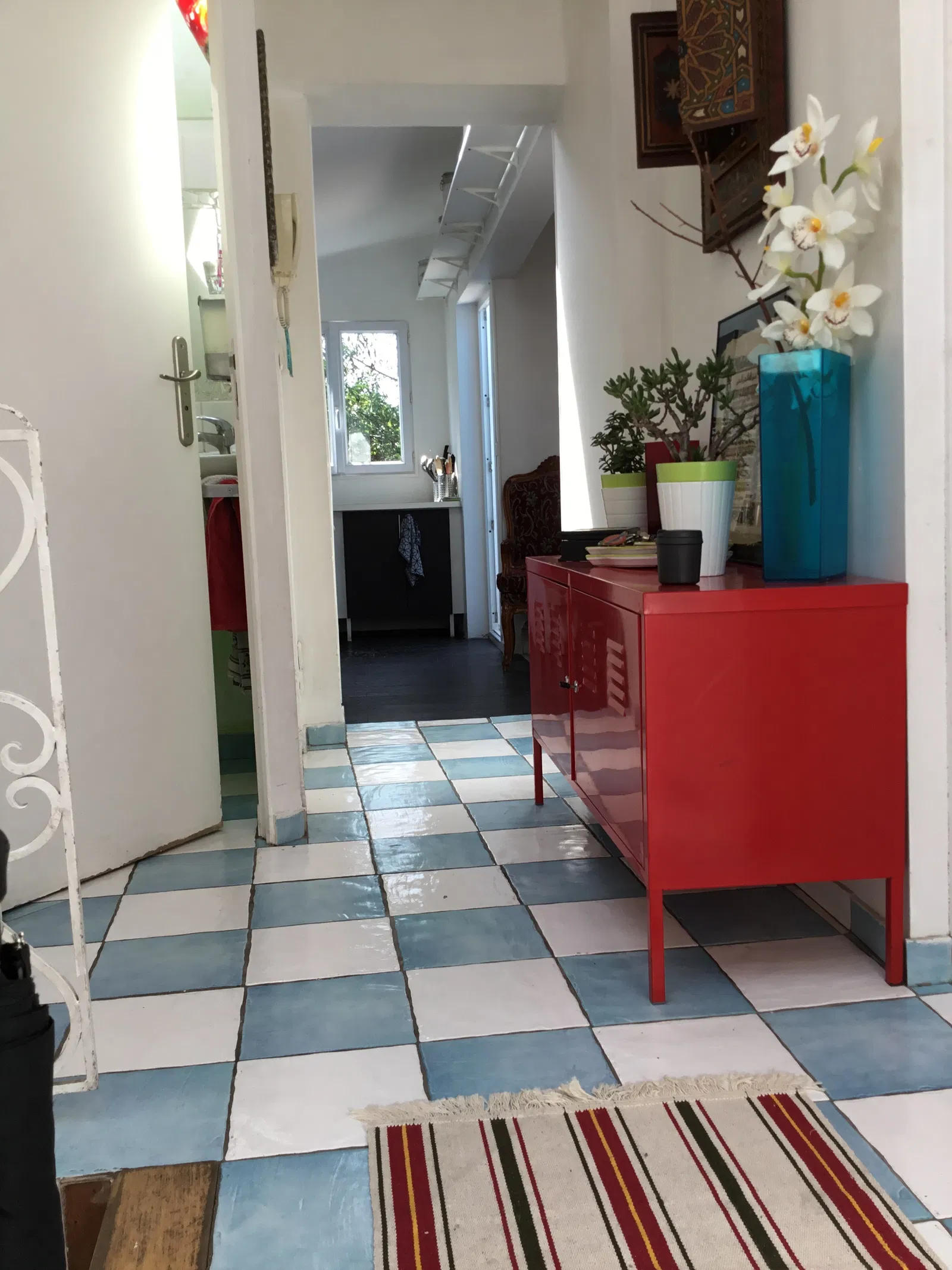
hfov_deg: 45.4
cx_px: 476
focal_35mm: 31
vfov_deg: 58.3
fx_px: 1137
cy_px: 635
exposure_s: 1/120
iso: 25
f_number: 2.4
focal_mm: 3.3
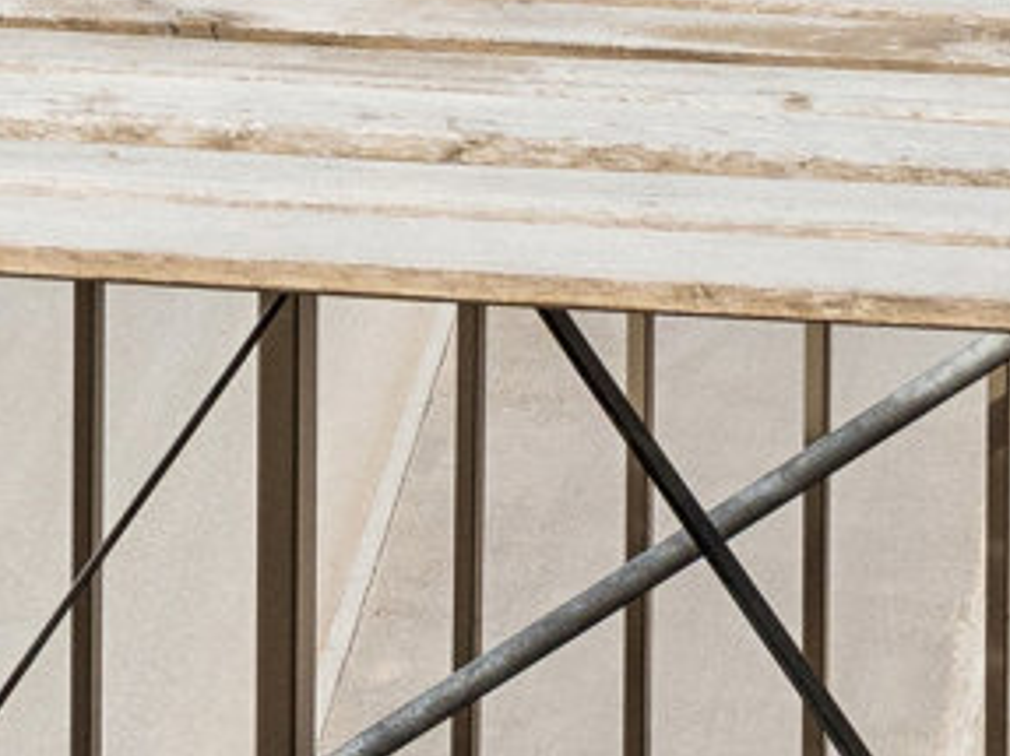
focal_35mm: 208
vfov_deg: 6.7
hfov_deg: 9.4
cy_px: -1088
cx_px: -144
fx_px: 6066
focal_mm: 31
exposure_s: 1/500
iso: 800
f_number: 11
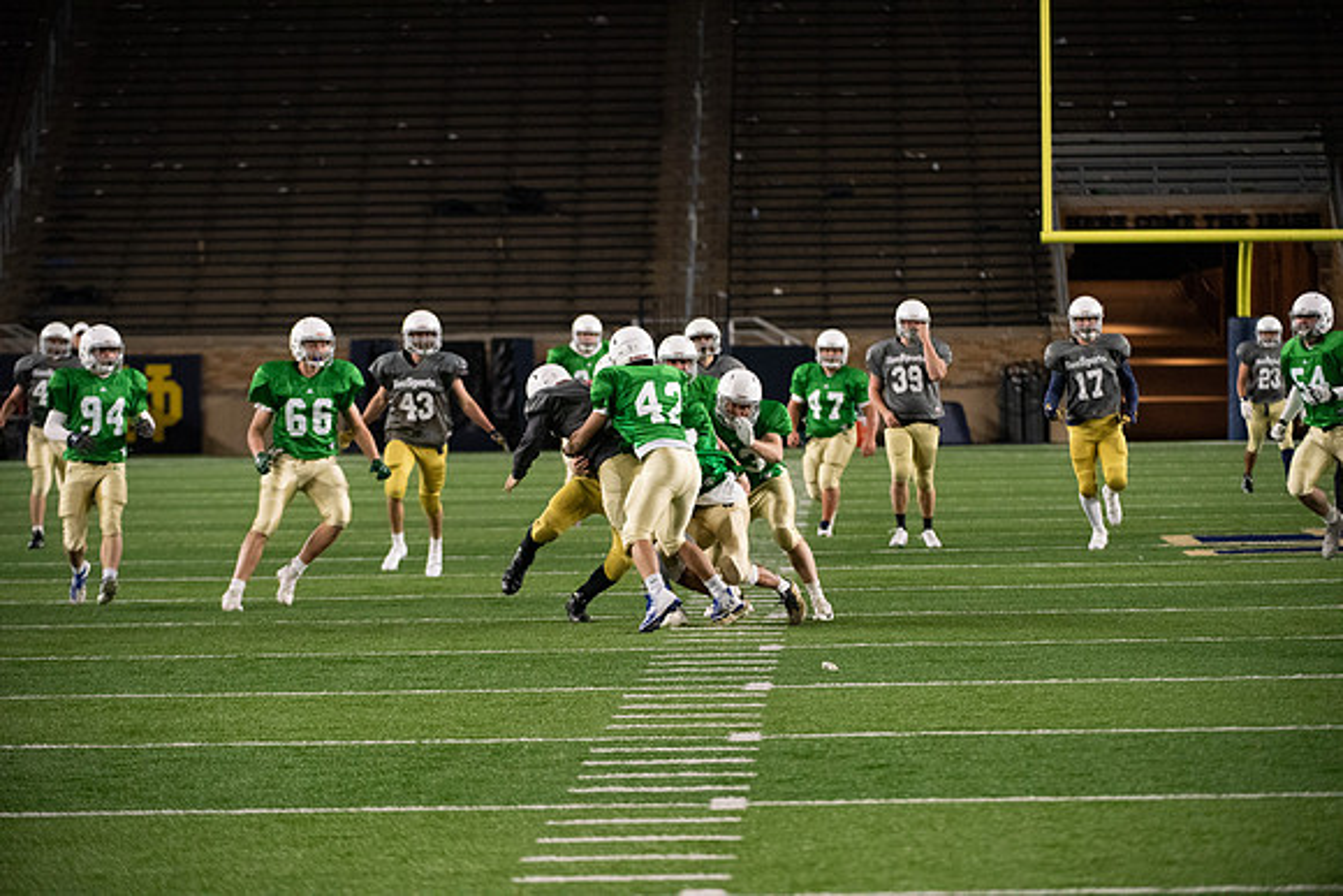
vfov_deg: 6.5
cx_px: 672
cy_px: 448
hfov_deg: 9.8
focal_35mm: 210
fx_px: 7836
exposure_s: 1/500
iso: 5000
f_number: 4.5
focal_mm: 210
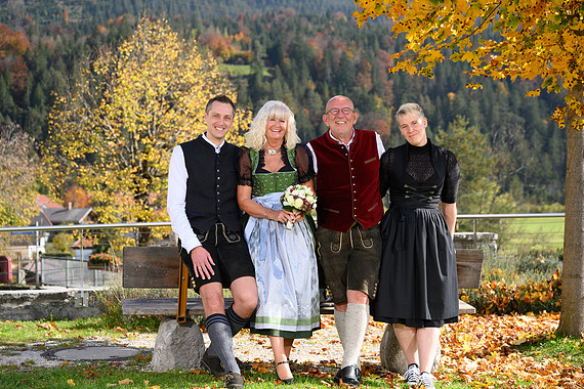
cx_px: 295
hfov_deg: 33.4
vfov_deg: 22.6
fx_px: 973
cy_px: 196
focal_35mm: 60
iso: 100
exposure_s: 1/400
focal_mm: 59
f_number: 4
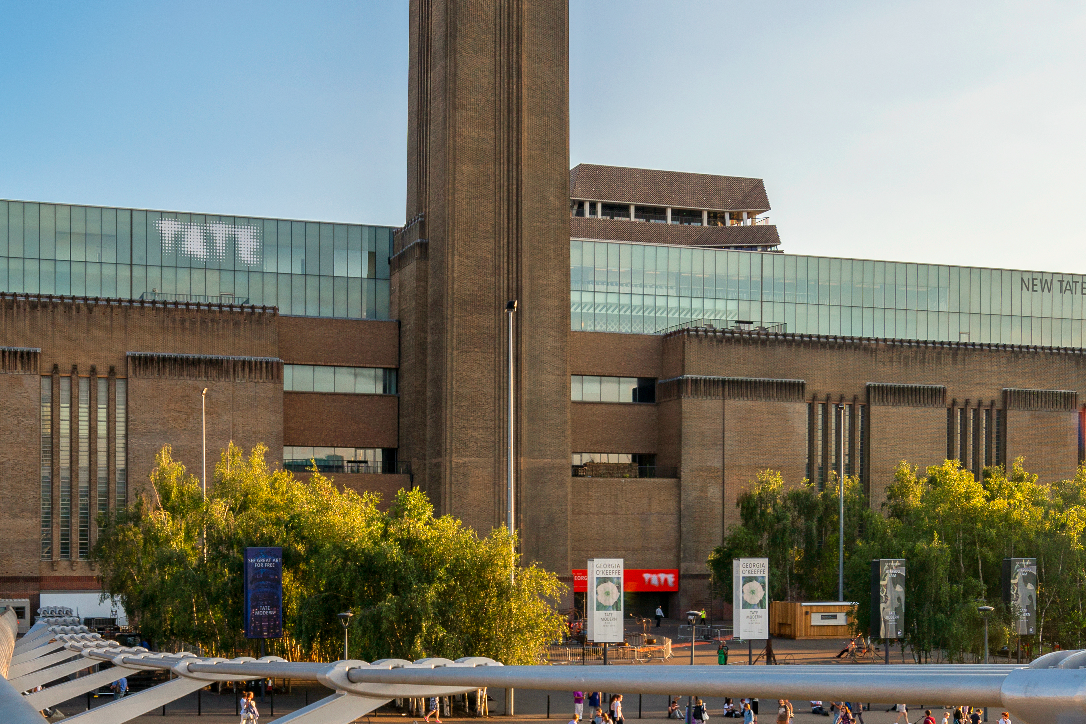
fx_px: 1237
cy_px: 294
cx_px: 378
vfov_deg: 32.5
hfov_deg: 46.8
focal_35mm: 41
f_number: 9
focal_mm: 17
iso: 100
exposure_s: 1/125
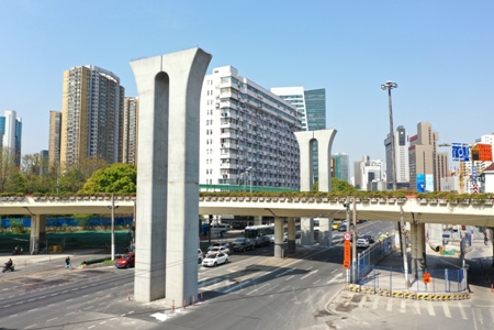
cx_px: 247
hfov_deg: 65.5
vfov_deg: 46.4
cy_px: 165
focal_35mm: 28
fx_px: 384
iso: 100
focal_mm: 10.26
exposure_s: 1/320
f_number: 5
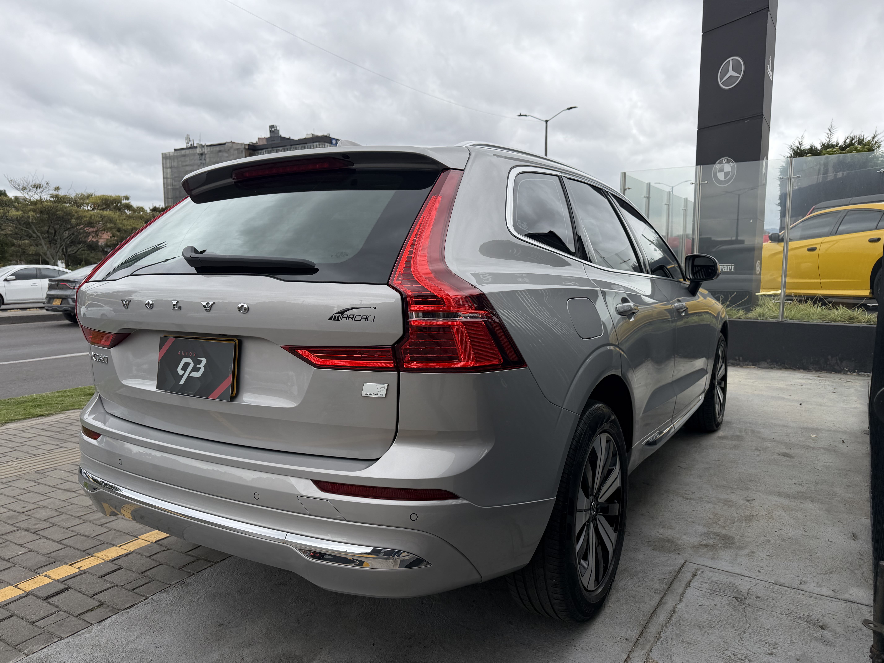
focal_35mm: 24
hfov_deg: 71.6
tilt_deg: -7.2
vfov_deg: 56.8
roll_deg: +0.4
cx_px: 442
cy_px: 332
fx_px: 613
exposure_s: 1/2611
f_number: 1.78
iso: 80
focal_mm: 6.76
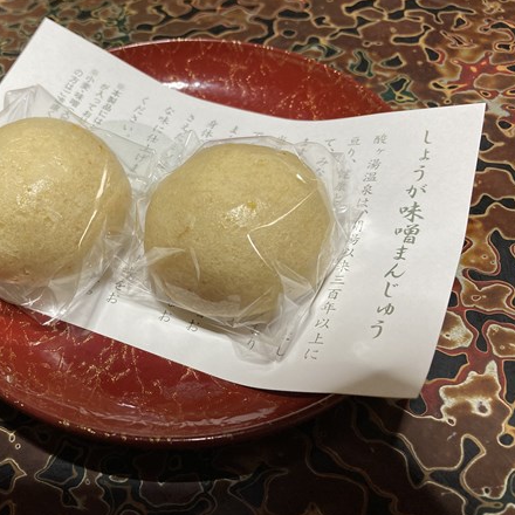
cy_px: 240
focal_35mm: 36
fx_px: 606
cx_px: 166
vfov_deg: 46.0
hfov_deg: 45.3
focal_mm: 3.99
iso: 100
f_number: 1.8
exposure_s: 1/60
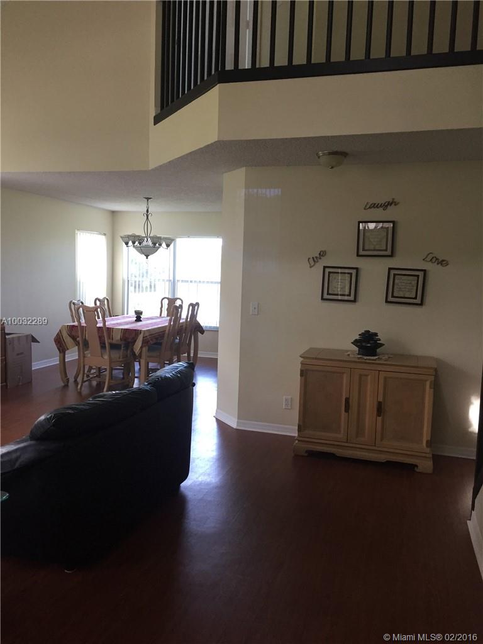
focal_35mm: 29
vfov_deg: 61.7
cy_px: 322
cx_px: 242
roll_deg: -2.4
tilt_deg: -6.8
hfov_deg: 48.2
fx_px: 540
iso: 50
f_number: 2.2
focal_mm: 4.15
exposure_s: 1/30
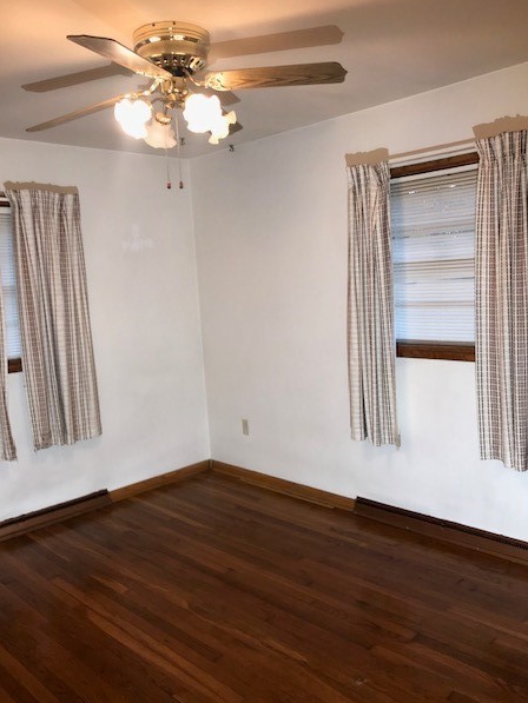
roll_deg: +2.7
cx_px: 253
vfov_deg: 59.9
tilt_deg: -7.9
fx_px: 610
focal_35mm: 30
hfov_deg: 46.8
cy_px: 366
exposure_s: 1/30
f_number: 1.8
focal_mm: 3.99
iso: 25
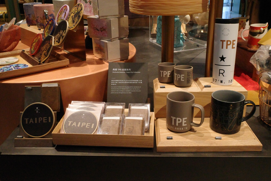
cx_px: 136
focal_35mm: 35
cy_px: 90
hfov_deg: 54.4
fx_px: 263
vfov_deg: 37.9
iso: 6400
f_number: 8
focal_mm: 18.3
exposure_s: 1/200
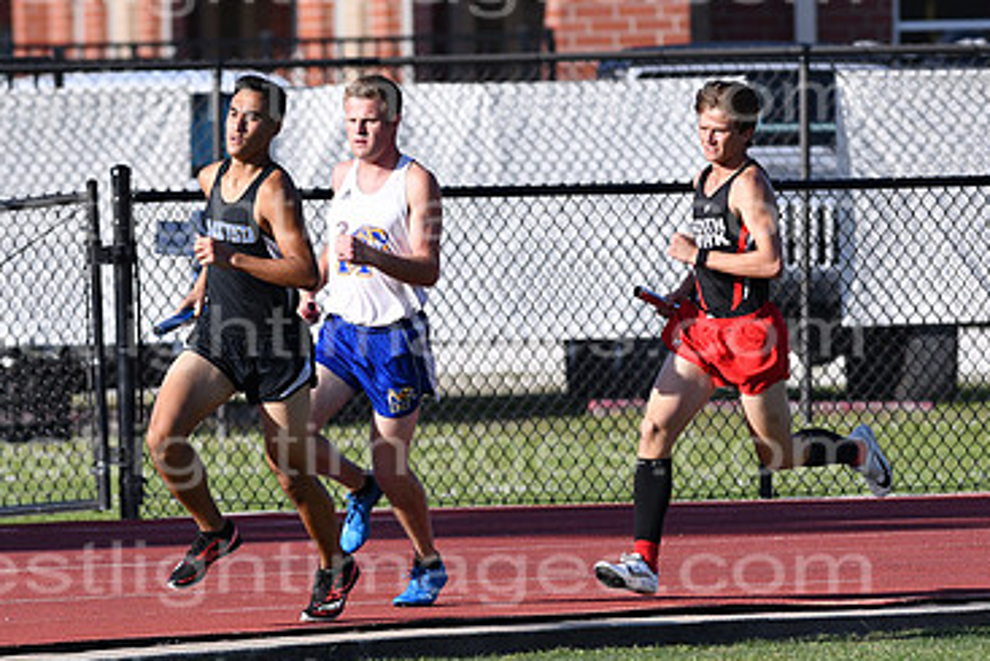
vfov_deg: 1.9
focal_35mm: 711
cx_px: 259
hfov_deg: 2.9
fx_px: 19559
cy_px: 279
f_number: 5.6
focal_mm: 300
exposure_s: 1/2000
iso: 320
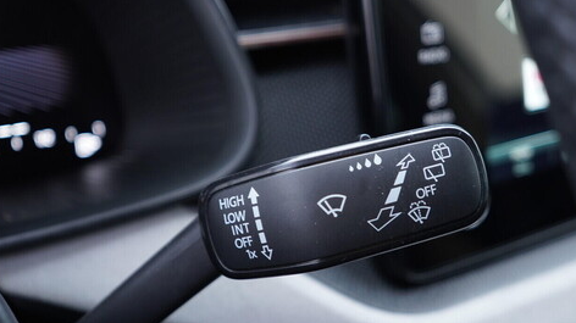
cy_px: 190
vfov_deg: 27.0
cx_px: 281
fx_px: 672
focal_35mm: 44
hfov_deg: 46.4
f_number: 2.8
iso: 400
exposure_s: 1/40
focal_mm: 24
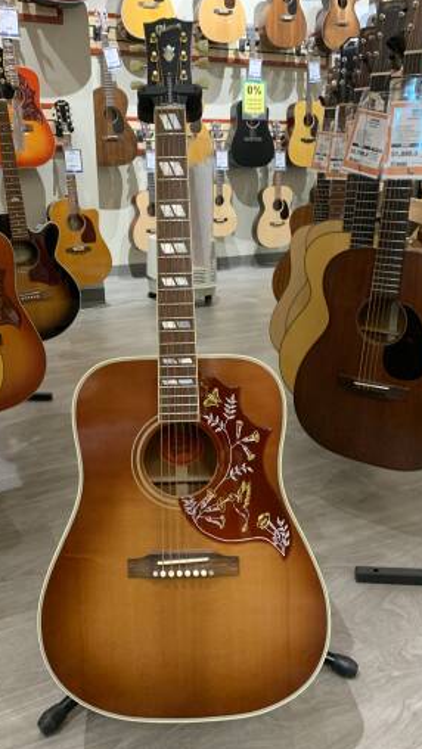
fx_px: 577
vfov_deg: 66.1
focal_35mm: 29
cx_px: 183
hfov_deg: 40.1
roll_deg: +0.5
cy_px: 373
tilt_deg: -18.4
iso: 320
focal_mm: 4.25
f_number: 1.8
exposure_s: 1/60
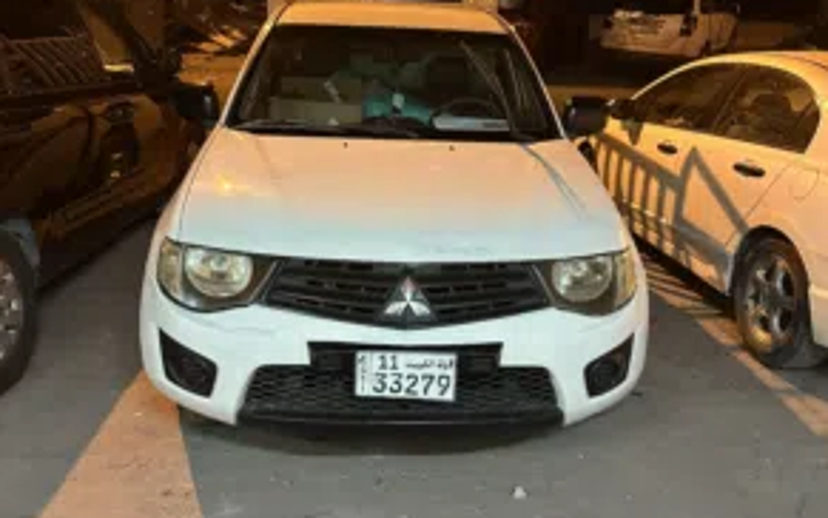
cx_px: 424
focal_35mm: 35
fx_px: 790
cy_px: 253
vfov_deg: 36.3
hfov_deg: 55.3
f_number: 1.78
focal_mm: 6.86
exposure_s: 1/33
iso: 640
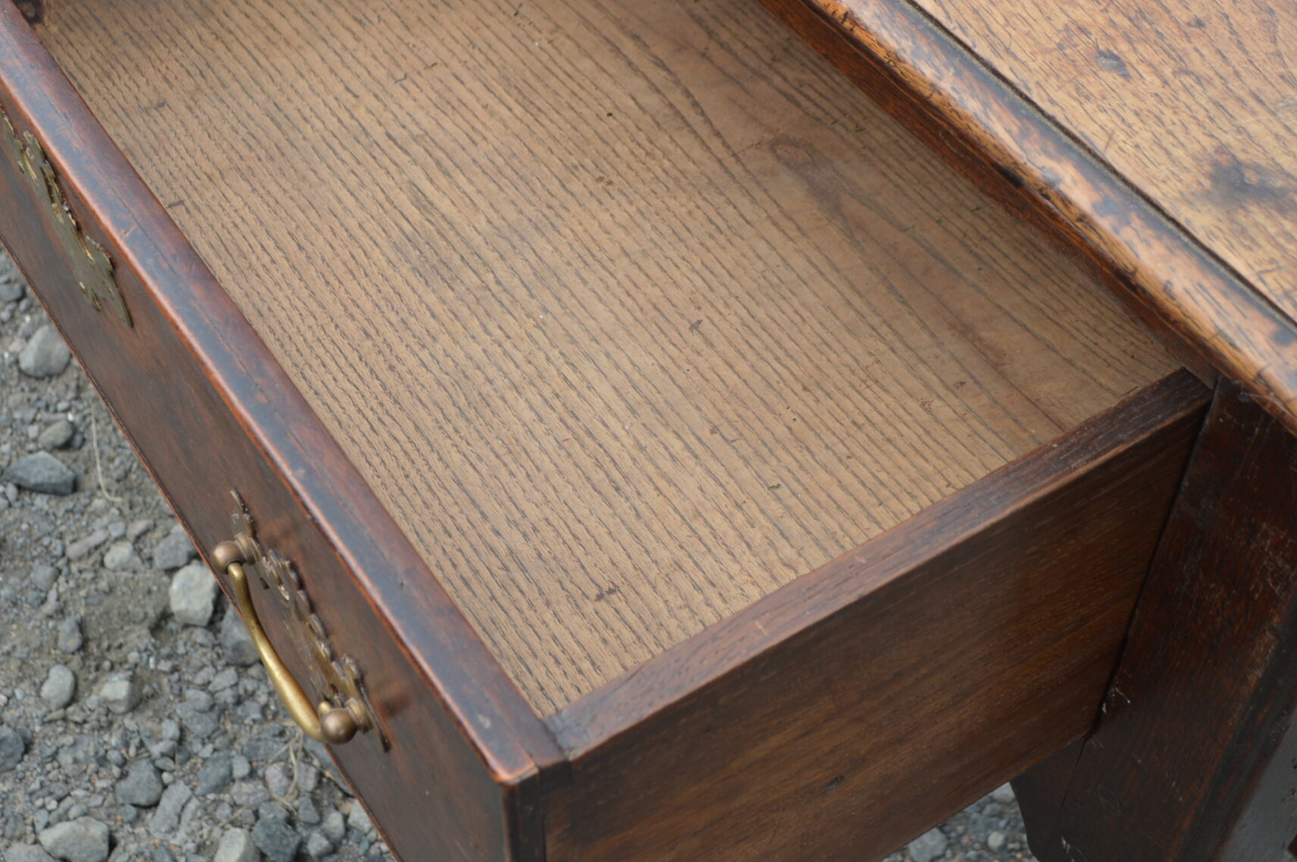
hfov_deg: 36.8
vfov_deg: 25.0
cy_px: 392
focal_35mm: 54
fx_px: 1944
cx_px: 546
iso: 160
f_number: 8
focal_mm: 24
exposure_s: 1/125
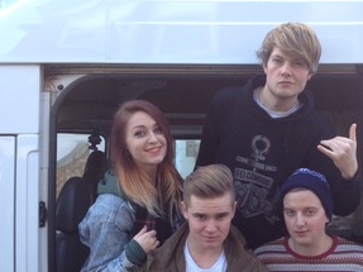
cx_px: 261
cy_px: 178
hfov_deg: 31.3
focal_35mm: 61
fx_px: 639
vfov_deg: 23.9
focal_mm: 4.28
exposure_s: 1/120
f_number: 2.4
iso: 50
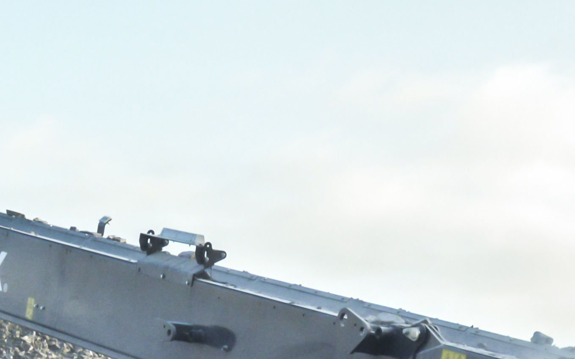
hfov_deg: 15.9
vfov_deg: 9.9
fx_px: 2053
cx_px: 329
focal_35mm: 131
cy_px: 432
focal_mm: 29
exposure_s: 1/320
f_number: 13
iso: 2000
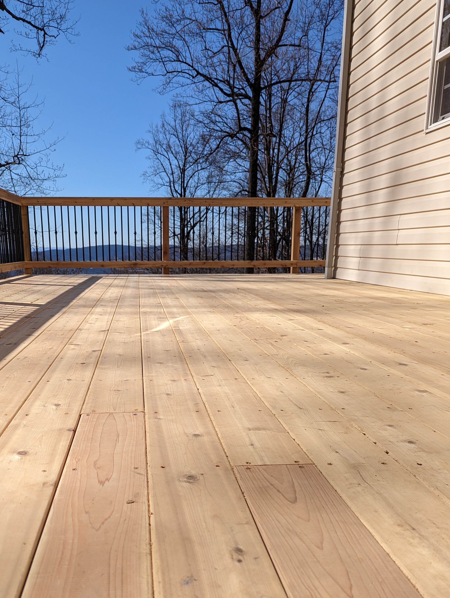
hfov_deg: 45.3
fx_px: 536
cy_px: 383
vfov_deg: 57.4
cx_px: 177
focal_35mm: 31
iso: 47
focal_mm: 6.81
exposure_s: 1/3236
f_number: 1.85
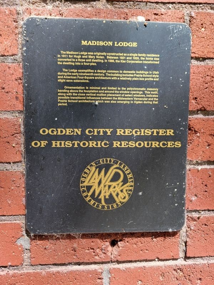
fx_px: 214
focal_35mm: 26
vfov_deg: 67.3
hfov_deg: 53.1
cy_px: 142
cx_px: 107
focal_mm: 5.4
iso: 40
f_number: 1.8
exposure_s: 1/431
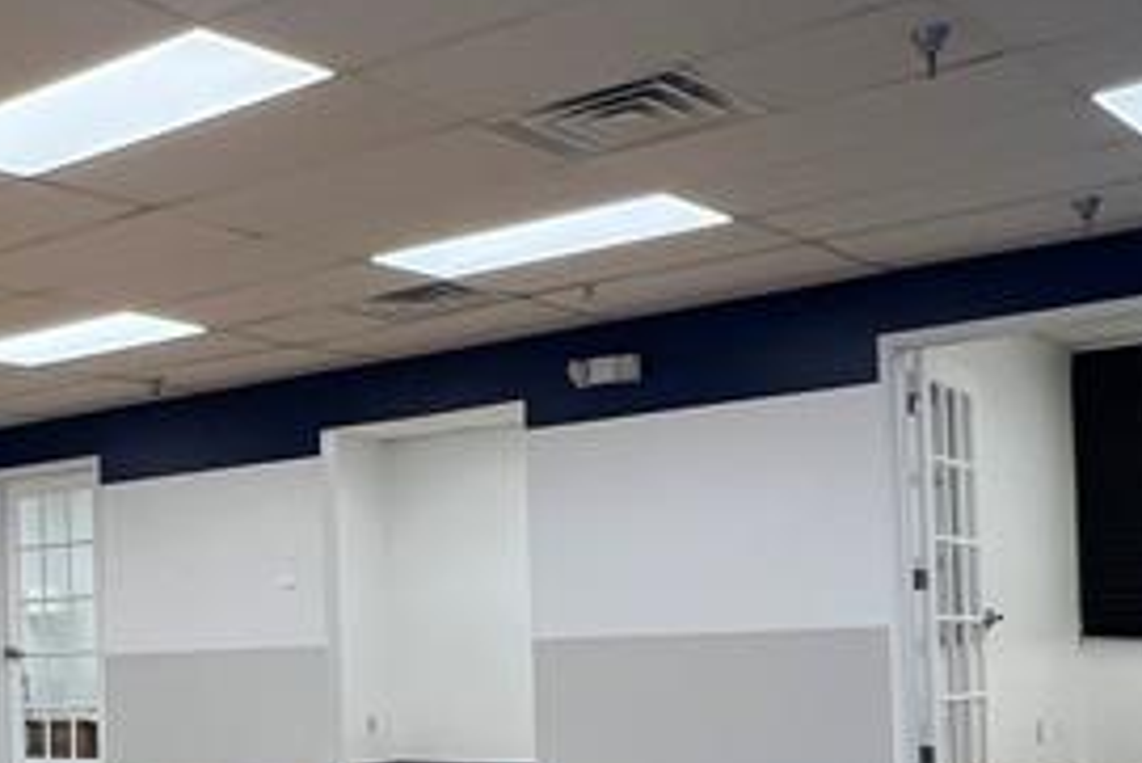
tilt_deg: +1.4
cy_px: 624
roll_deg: +1.9
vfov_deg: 26.0
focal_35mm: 51
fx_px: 1619
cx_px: -42
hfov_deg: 34.7
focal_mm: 1.57
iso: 100
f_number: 1.8
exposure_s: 1/120
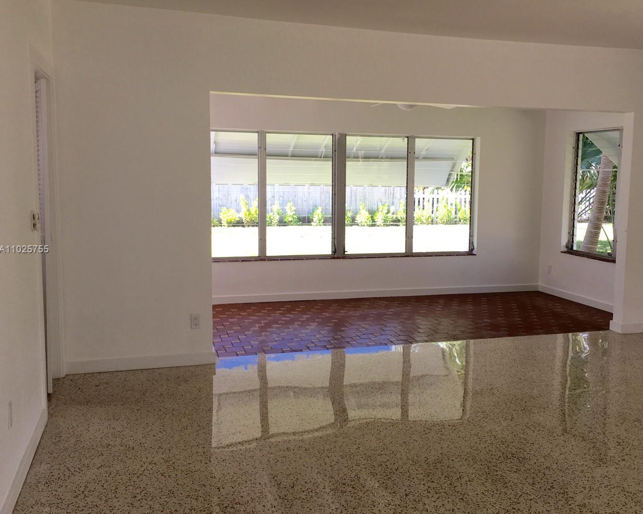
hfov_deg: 51.4
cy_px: 250
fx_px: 666
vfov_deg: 42.2
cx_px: 368
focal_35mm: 35
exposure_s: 1/120
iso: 25
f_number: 2.2
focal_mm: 4.15
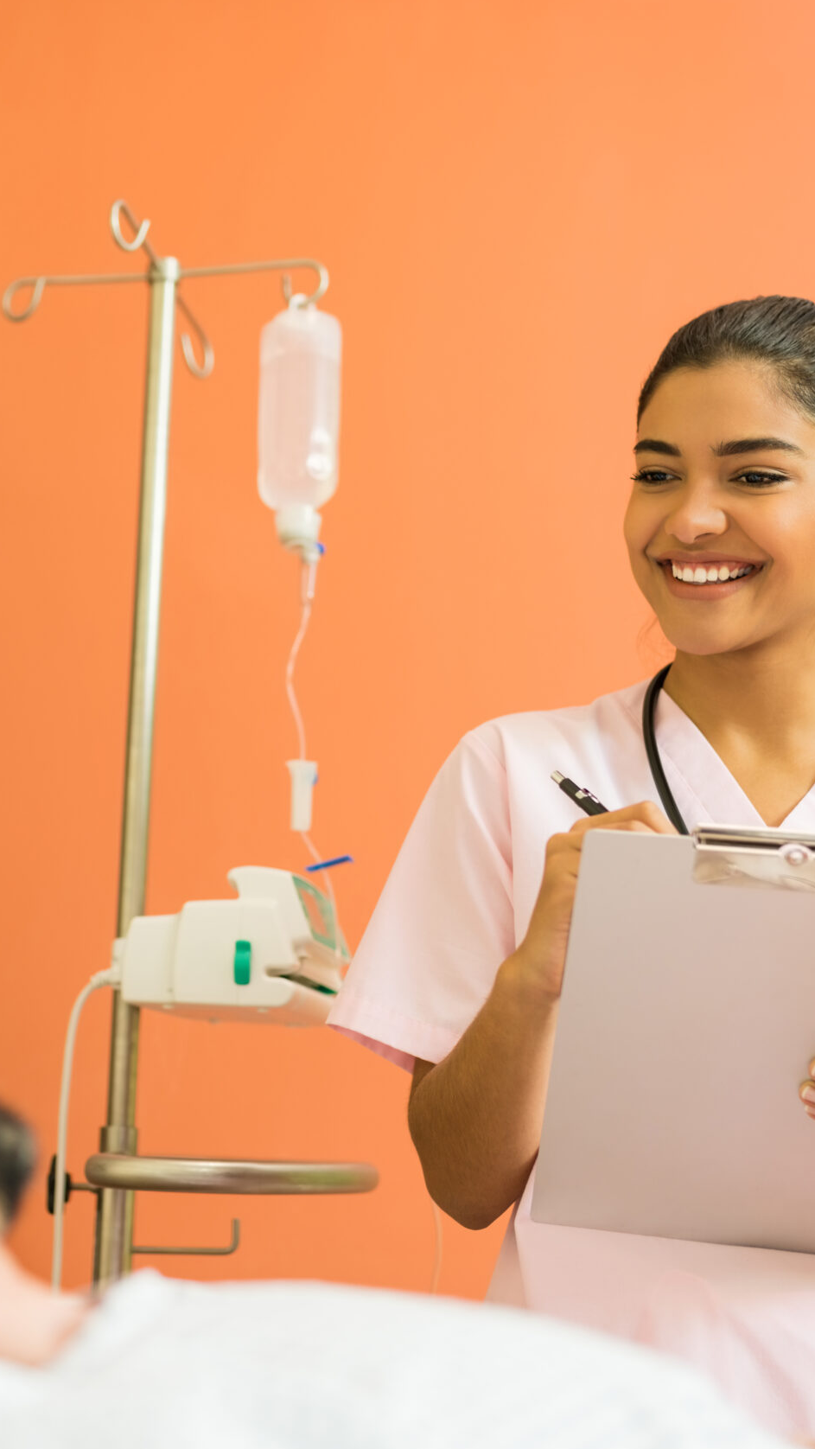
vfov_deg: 37.2
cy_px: 720
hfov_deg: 21.3
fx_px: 2151
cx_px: 195
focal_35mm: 56
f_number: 1.8
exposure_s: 1/160
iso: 100
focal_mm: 35
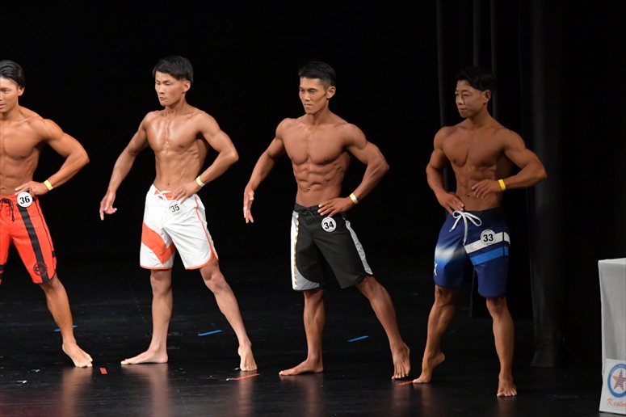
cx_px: 313
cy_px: 208
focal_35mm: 255
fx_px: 4432
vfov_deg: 5.4
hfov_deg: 8.1
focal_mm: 170
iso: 6400
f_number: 5.6
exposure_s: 1/400
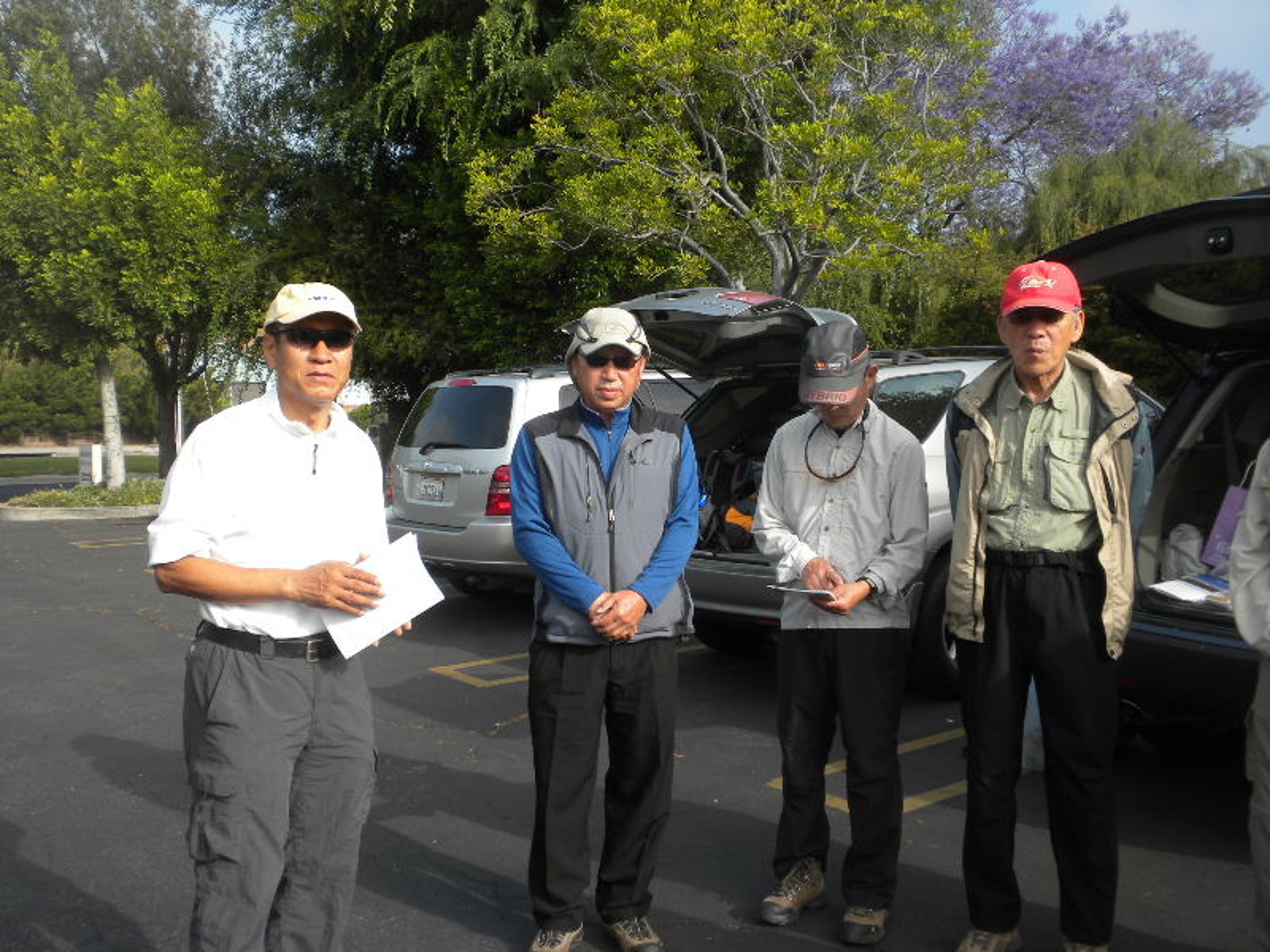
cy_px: 476
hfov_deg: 50.1
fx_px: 1357
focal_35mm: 37
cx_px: 635
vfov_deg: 38.7
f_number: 3.5
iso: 95
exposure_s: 1/493
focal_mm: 6.6
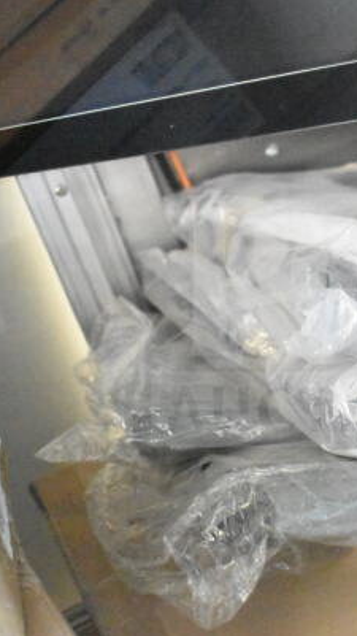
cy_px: 321
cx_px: 328
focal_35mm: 60
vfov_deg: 35.0
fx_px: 1008
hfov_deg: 19.7
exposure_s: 1/40
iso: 22800
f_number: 4
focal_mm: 25
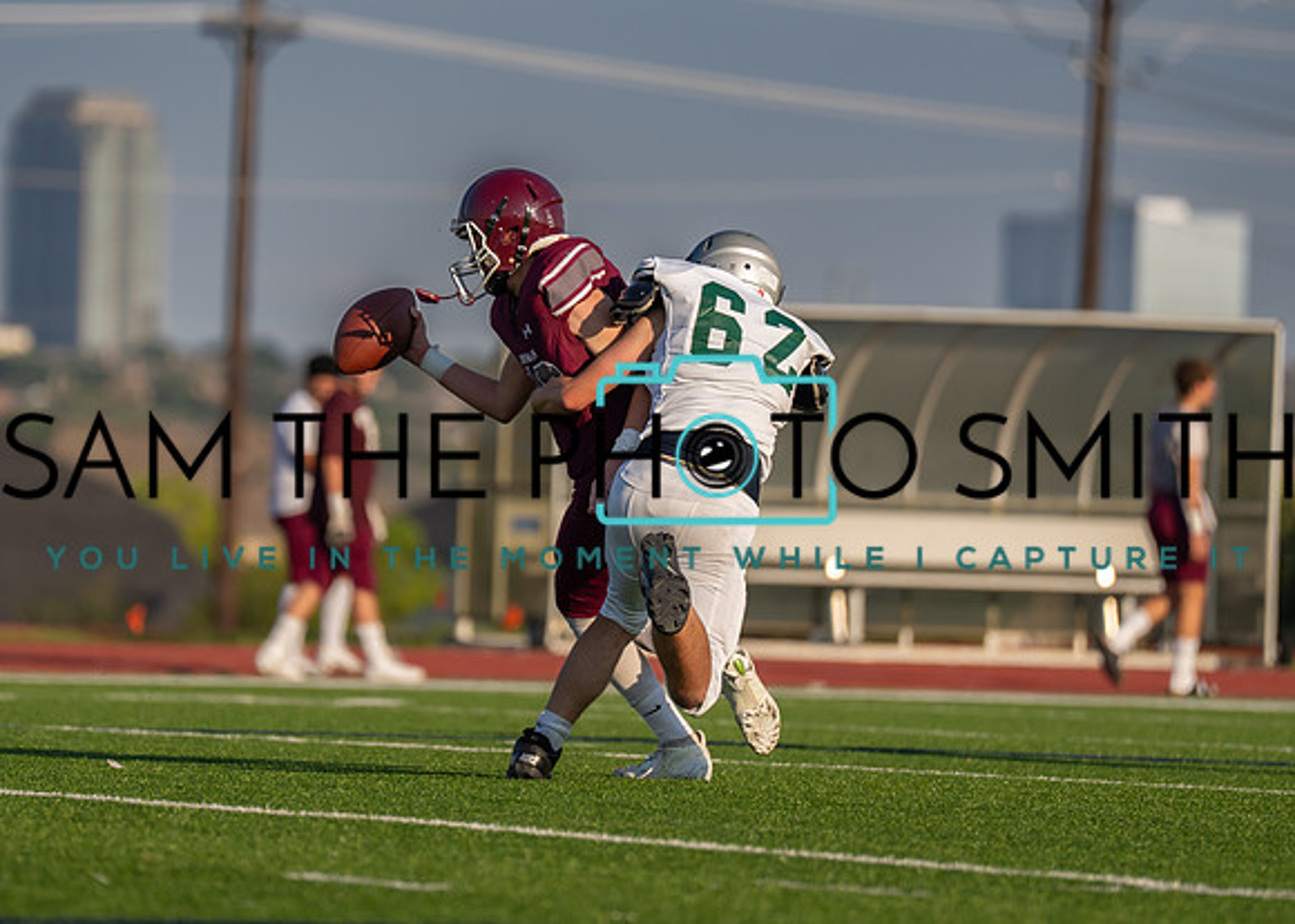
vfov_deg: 4.1
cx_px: 504
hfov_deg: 5.8
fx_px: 12798
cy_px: 420
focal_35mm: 348
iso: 100
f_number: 2.8
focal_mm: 200
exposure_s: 1/3200
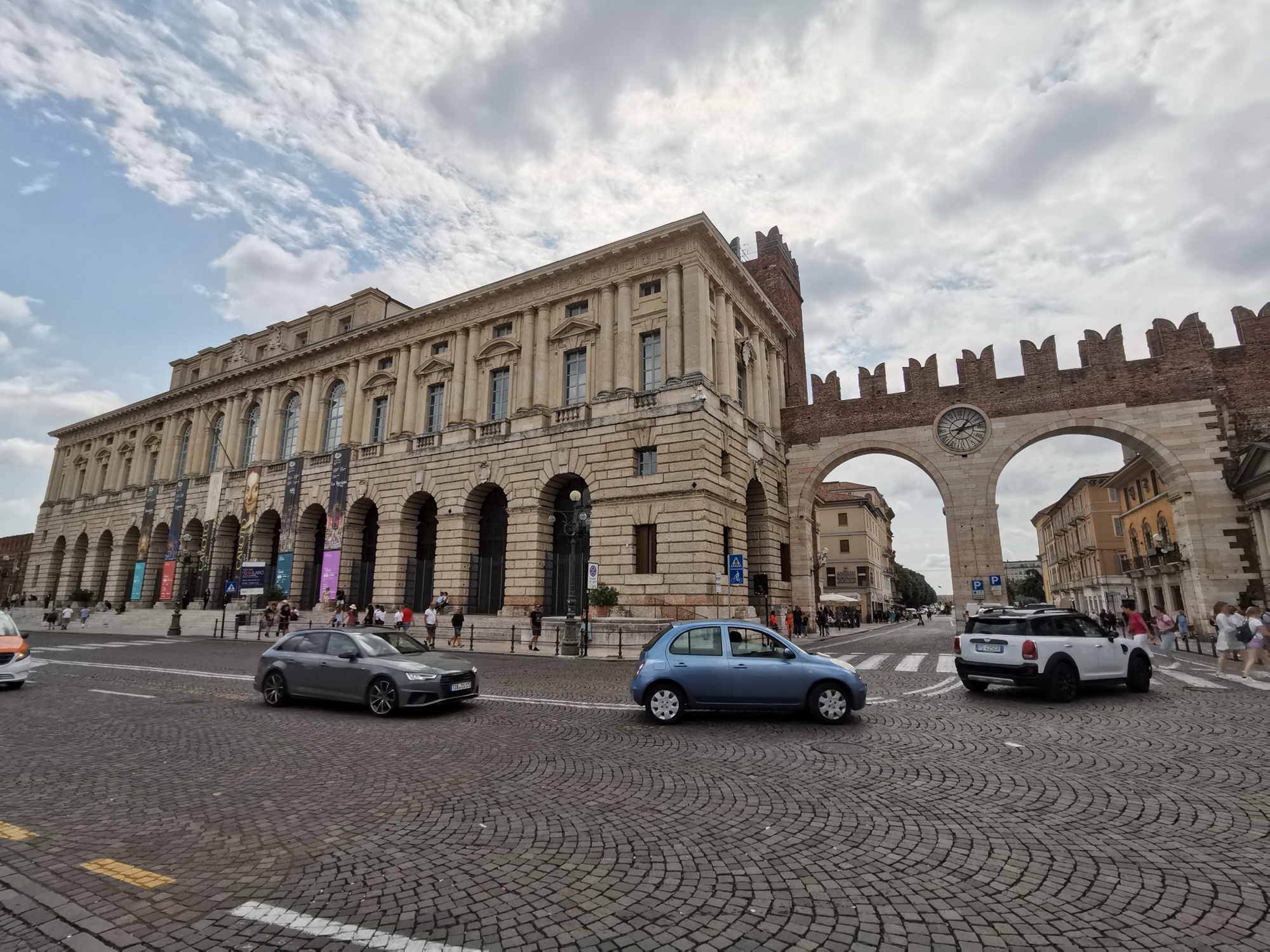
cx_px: 635
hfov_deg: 91.0
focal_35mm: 17
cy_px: 476
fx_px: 624
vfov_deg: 74.7
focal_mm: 2.23
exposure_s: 1/4425
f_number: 2.2
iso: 50
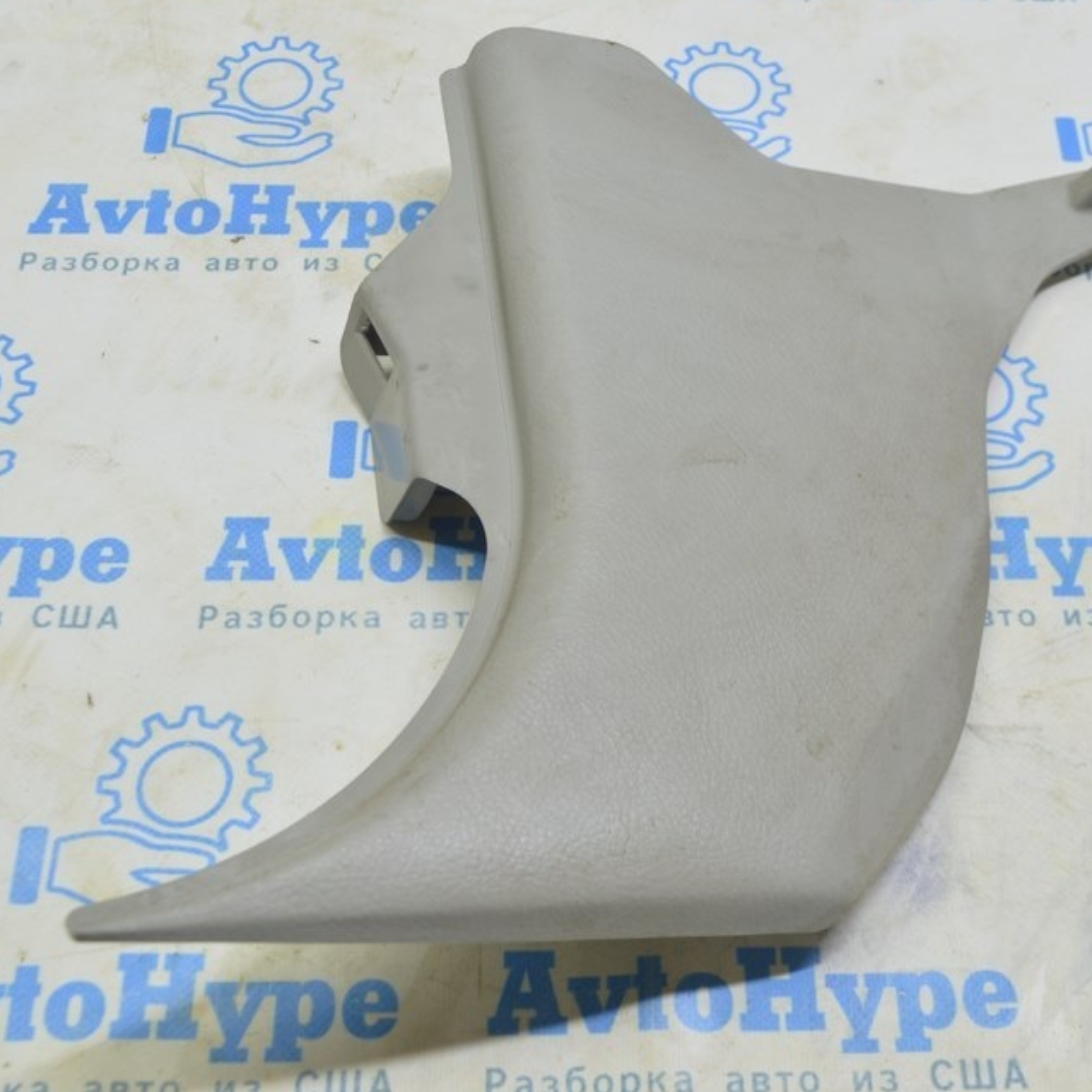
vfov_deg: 34.7
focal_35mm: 49
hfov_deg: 34.6
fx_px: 1749
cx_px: 632
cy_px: 514
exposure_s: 1/20
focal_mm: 24
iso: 400
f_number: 5.6
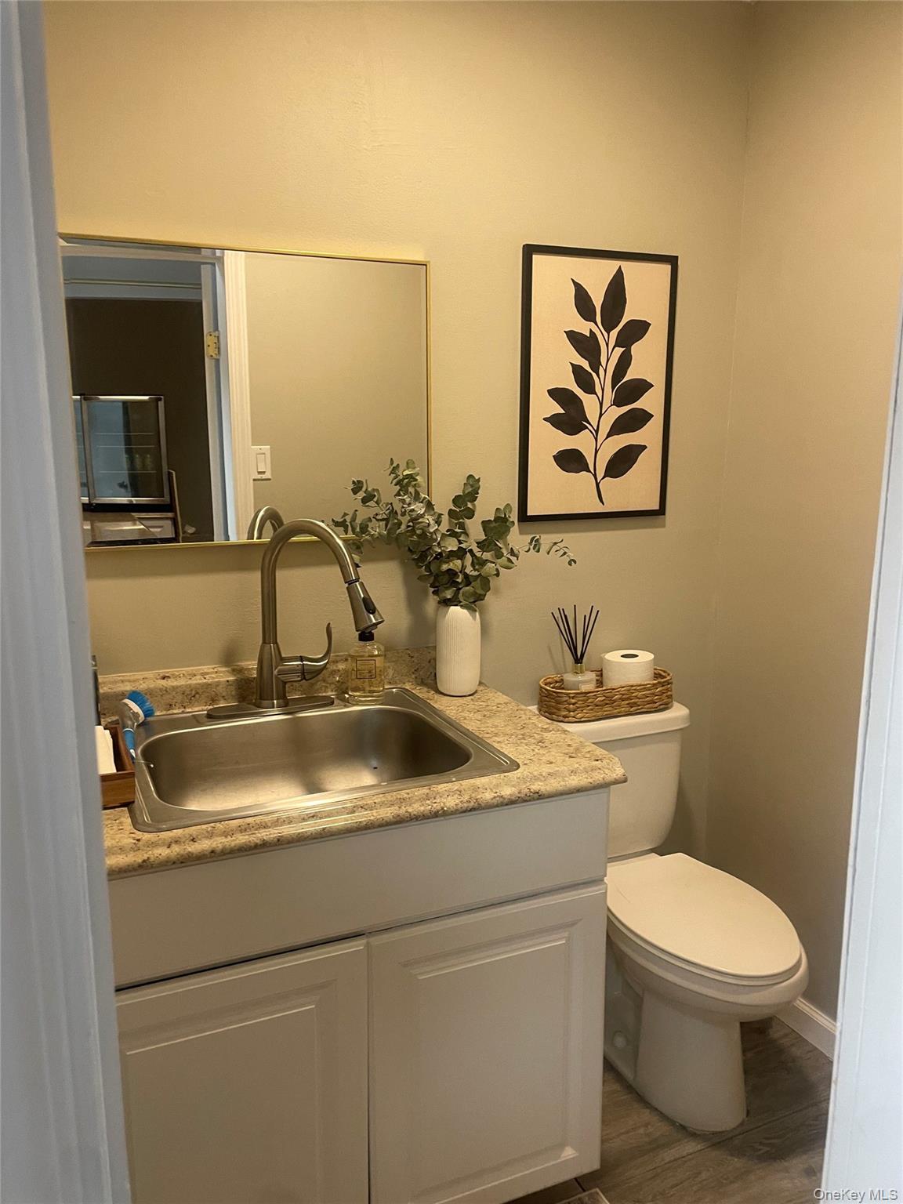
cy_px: 602
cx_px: 452
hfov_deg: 53.1
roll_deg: +0.6
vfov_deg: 67.3
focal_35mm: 26
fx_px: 904
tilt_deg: -9.3
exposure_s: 1/60
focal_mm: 4.2
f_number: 1.6
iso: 125
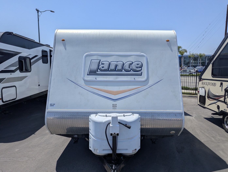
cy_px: 86
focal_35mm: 24
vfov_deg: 56.9
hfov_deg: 71.5
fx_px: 158
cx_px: 114
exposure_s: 1/4717
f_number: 1.85
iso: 45
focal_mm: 6.81
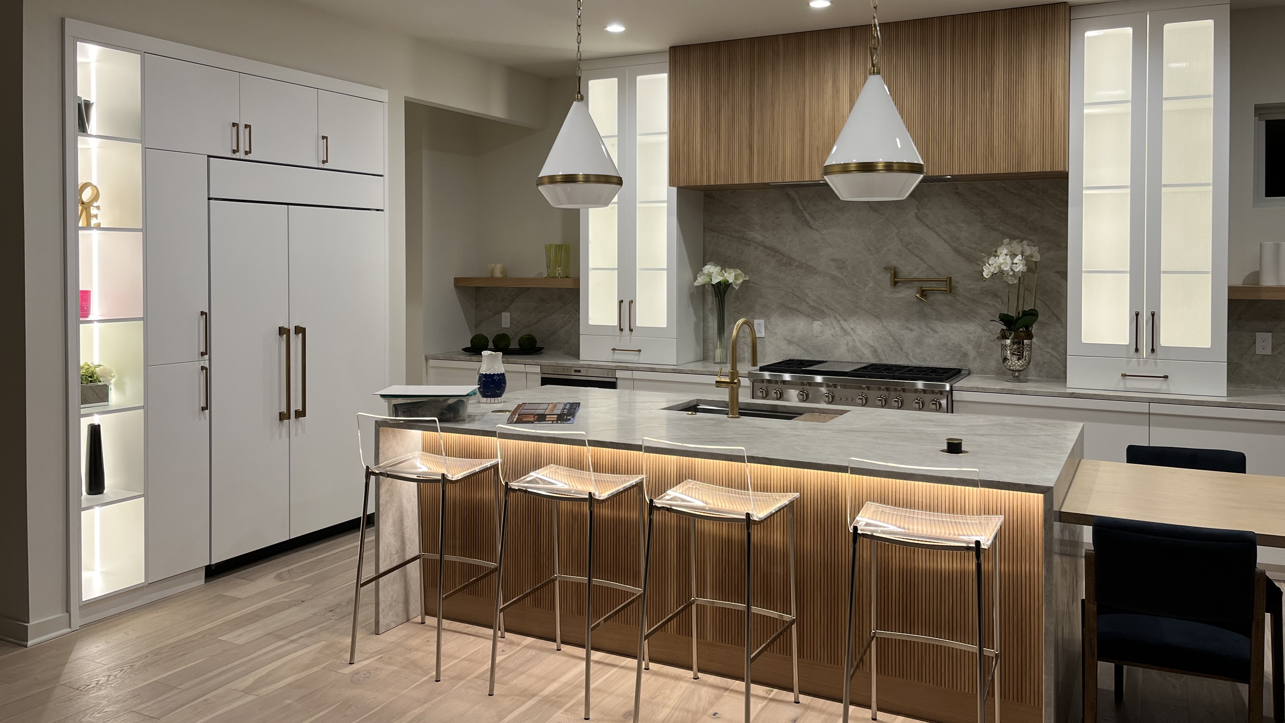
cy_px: 277
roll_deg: +0.4
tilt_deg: -1.3
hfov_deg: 66.1
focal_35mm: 29
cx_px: 646
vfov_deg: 39.9
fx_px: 988
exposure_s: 1/60
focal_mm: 5.1
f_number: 1.6
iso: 64
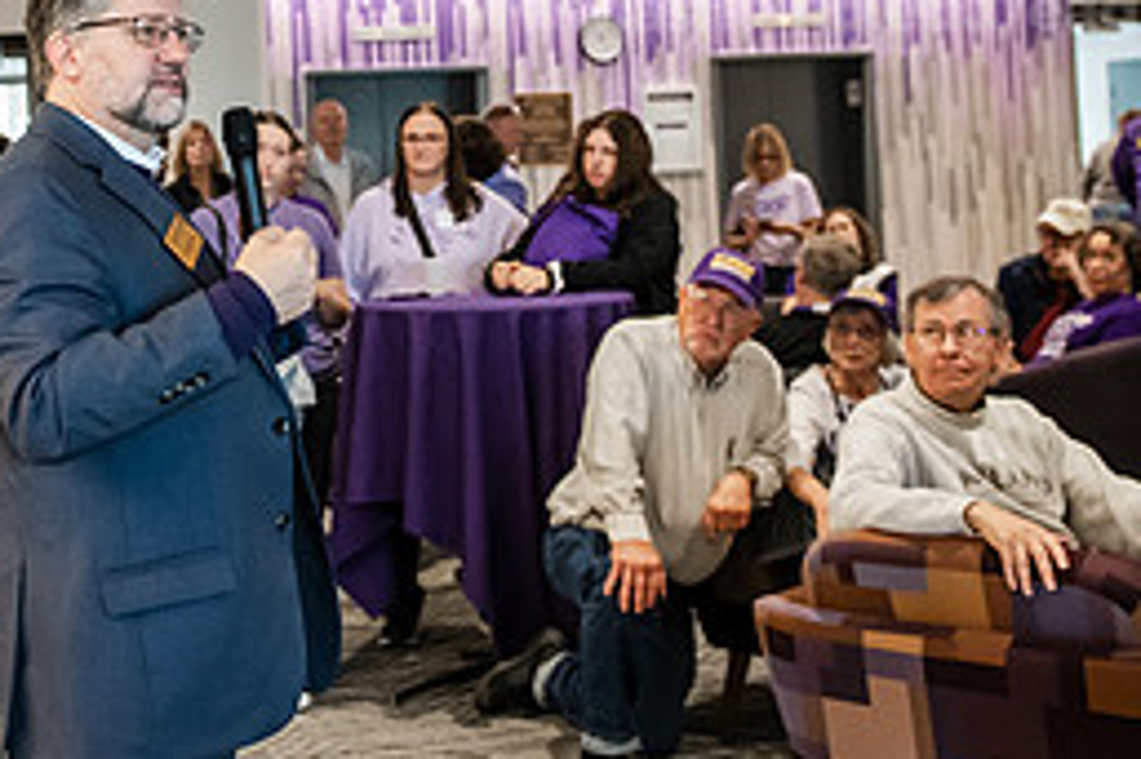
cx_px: 262
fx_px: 1932
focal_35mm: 61
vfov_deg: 21.8
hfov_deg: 32.2
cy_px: 104
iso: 2500
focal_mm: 27
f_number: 3.2
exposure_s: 1/200
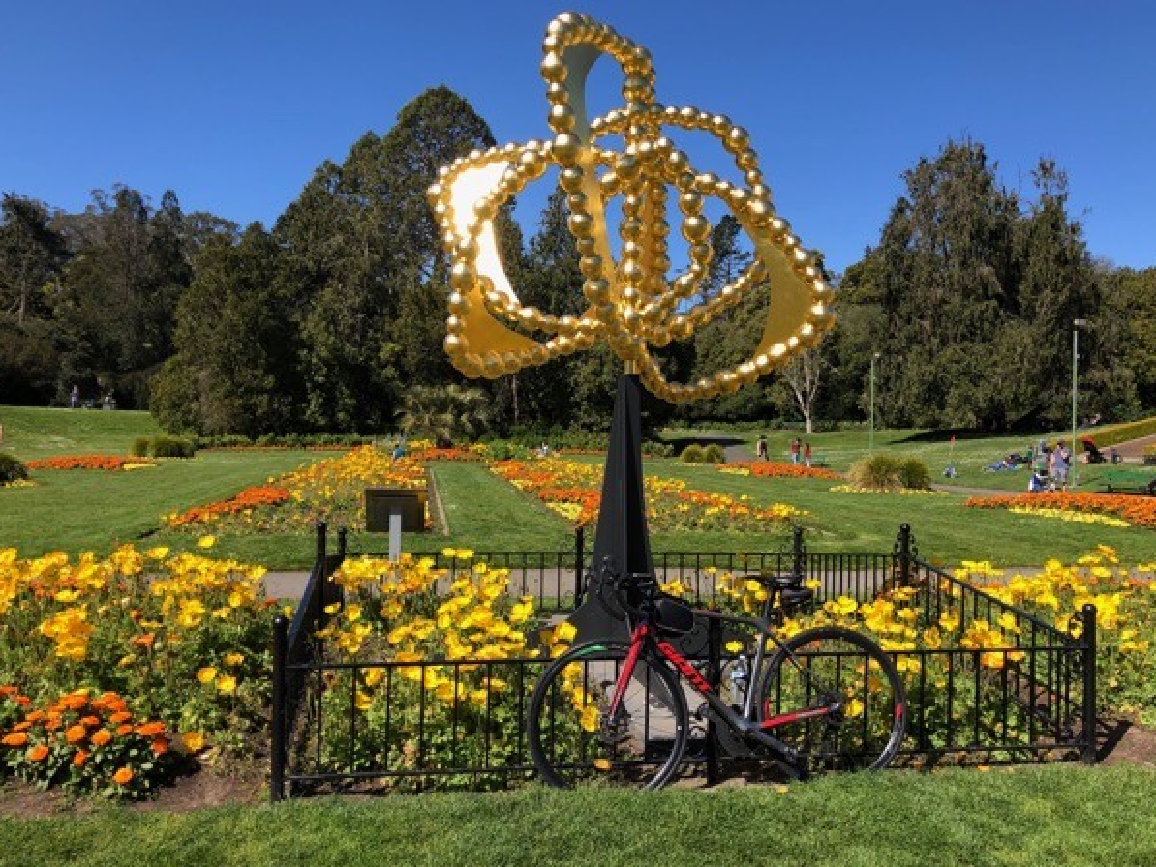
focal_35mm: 30
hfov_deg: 59.9
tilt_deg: +1.0
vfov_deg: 46.8
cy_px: 434
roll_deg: +0.7
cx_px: 594
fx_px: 1002
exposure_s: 1/1350
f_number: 1.8
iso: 20
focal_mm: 4
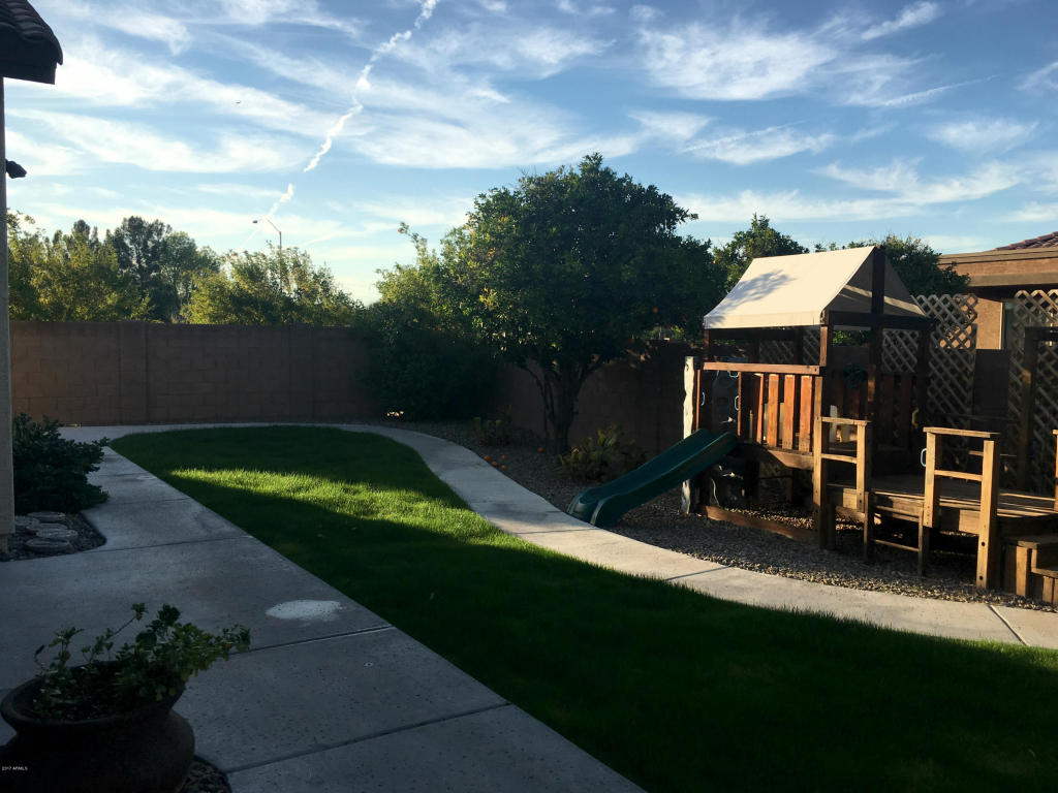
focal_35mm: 29
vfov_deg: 48.2
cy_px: 396
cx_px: 529
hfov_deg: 61.7
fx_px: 886
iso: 25
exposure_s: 1/1083
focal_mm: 4.15
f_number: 2.2
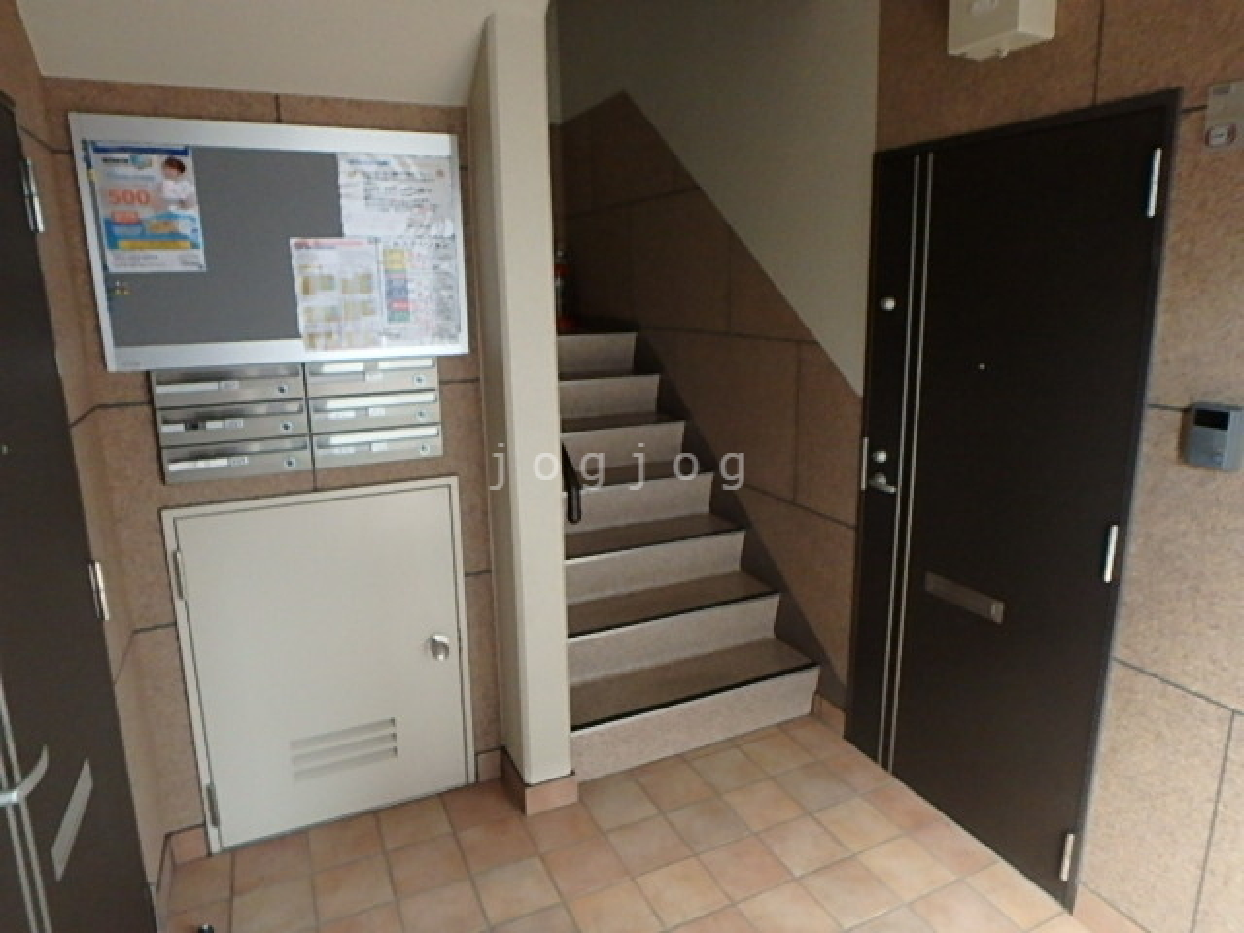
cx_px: 622
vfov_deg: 63.4
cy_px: 466
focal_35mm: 21
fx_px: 755
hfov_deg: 79.0
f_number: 3.5
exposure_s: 1/30
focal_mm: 3.7
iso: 800
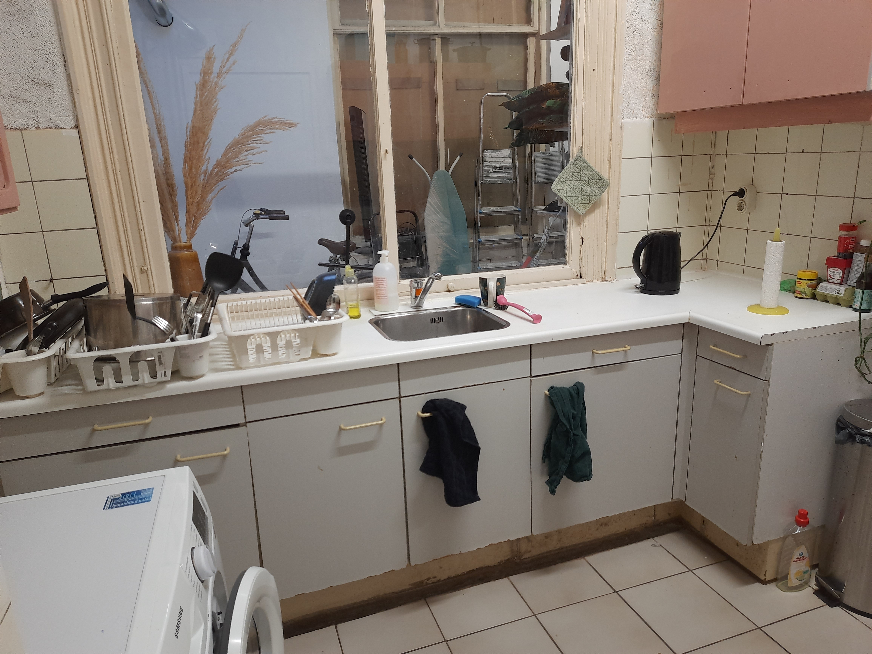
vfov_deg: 56.8
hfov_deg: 71.6
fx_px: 605
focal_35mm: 24
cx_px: 436
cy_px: 327
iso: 320
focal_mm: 5.23
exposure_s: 1/25
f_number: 1.8
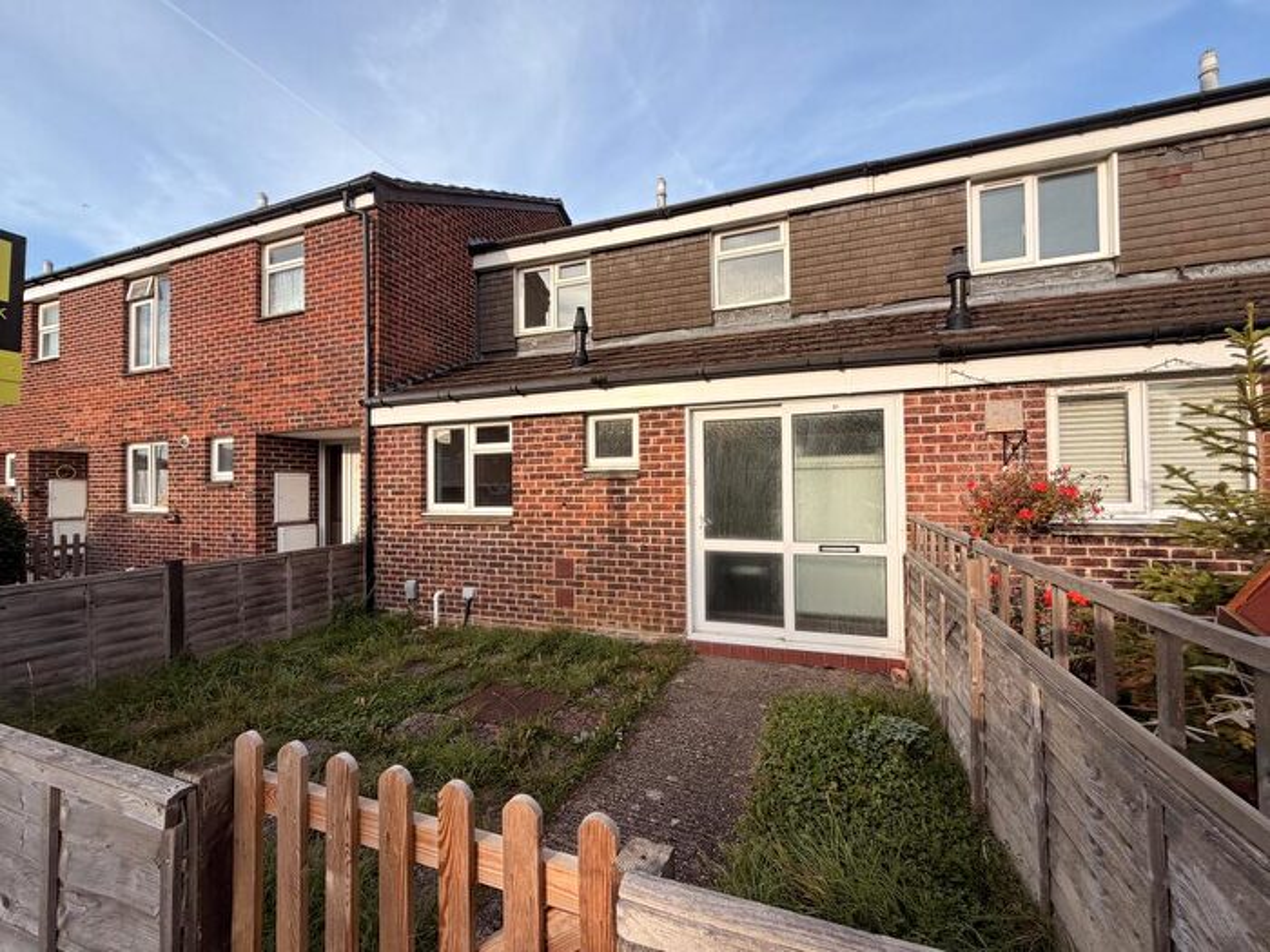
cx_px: 635
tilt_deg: +1.1
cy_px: 476
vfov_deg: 85.7
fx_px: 514
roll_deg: +0.9
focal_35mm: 14
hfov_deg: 102.1
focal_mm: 2.22
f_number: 2.2
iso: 40
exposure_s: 1/579
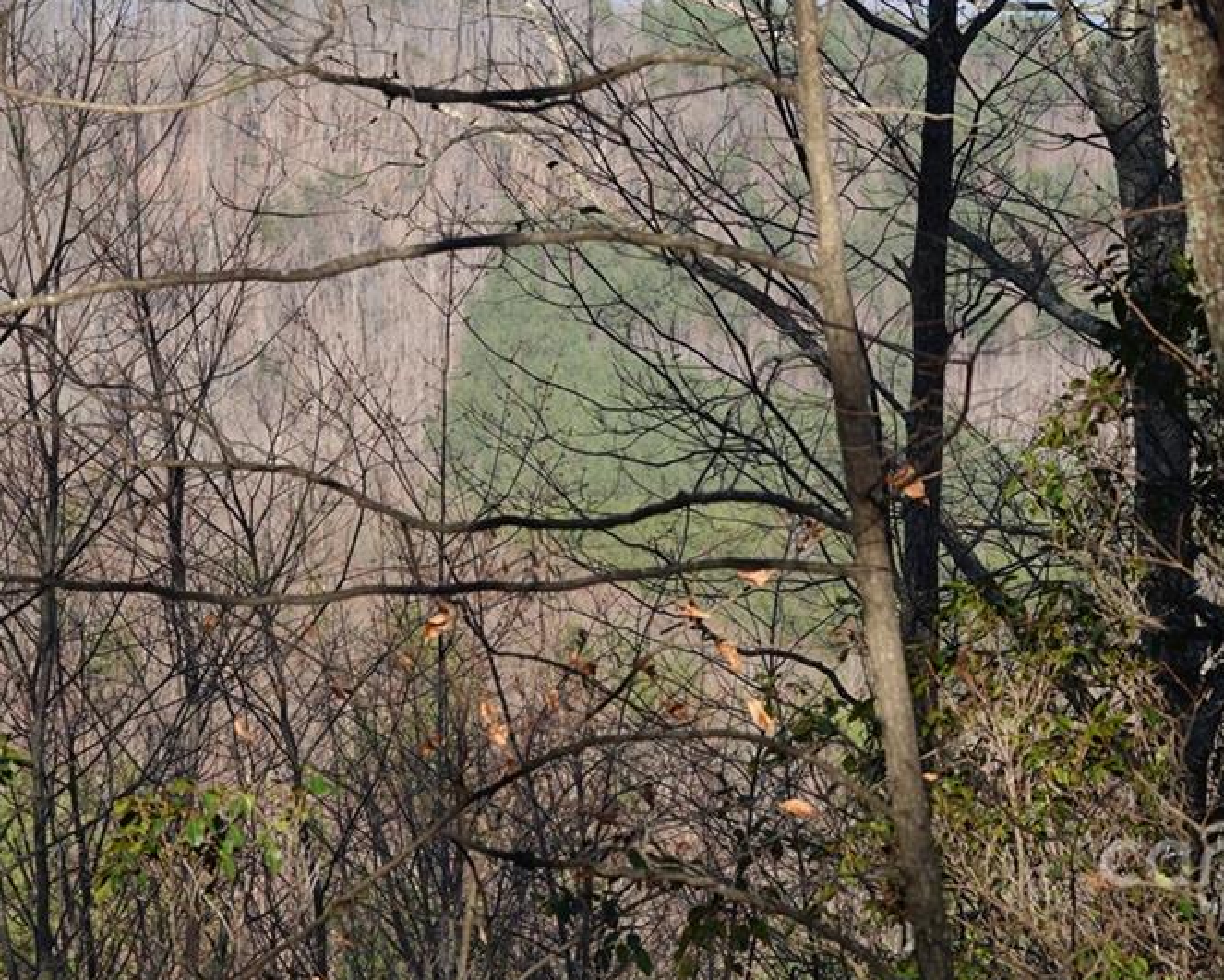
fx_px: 8082
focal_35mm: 223
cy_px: 360
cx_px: 707
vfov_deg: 6.9
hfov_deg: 8.7
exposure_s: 1/400
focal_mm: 56.39
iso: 100
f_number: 4
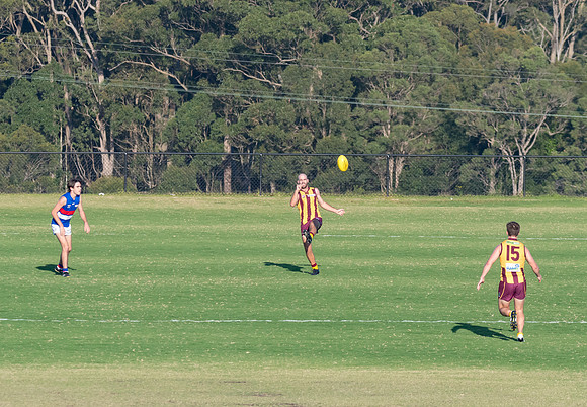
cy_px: 210
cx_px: 310
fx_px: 7806
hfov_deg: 4.3
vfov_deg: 3.0
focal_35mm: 473
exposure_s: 1/1600
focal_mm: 210
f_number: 7.1
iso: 800
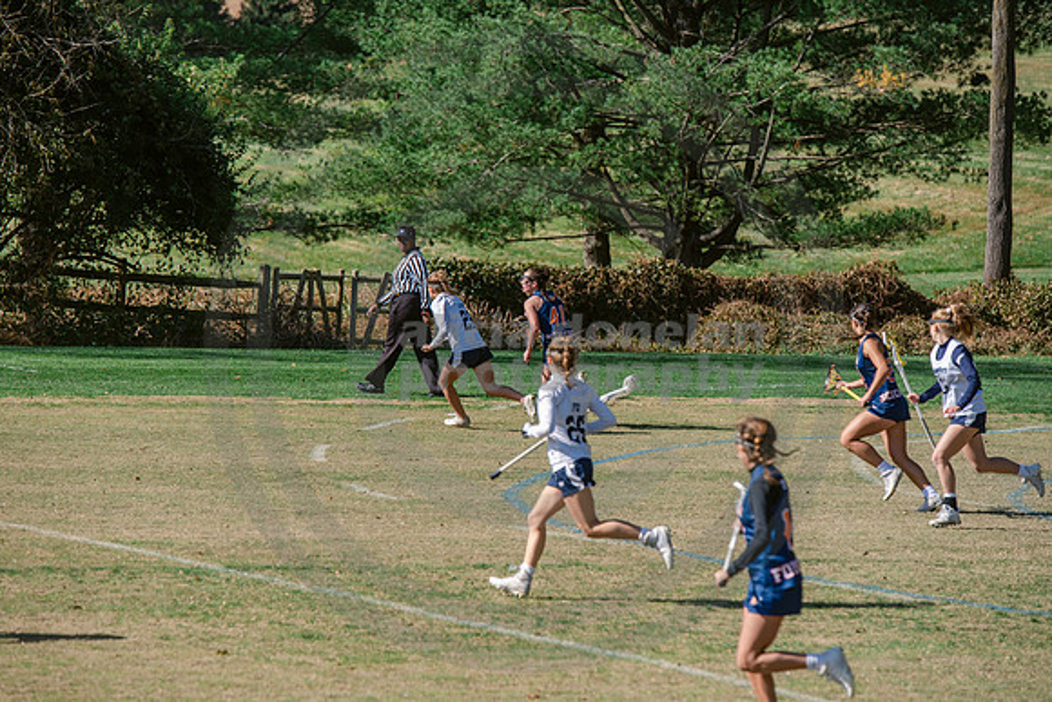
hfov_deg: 10.3
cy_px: 351
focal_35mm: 200
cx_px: 526
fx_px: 5846
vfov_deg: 6.9
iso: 250
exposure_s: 1/1600
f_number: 5
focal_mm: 200
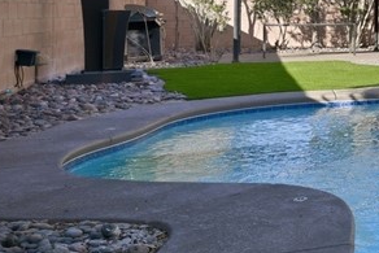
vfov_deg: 19.5
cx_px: 685
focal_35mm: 67
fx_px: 706
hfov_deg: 20.7
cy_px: -22
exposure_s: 1/200
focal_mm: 18
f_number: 9
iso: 100
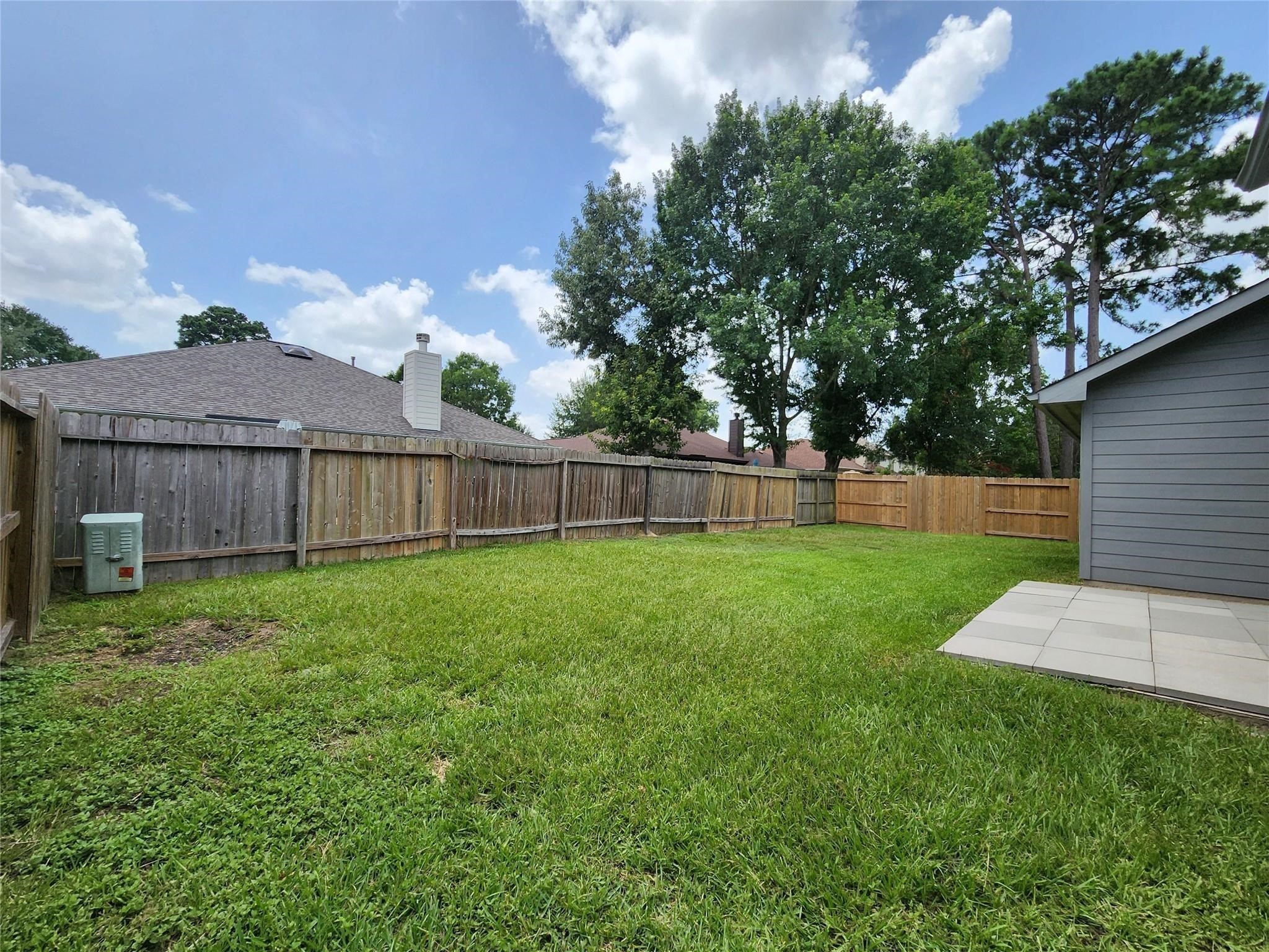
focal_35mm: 13
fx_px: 477
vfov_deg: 89.9
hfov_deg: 106.2
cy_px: 476
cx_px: 634
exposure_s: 1/1347
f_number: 2.2
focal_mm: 2.2
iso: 50
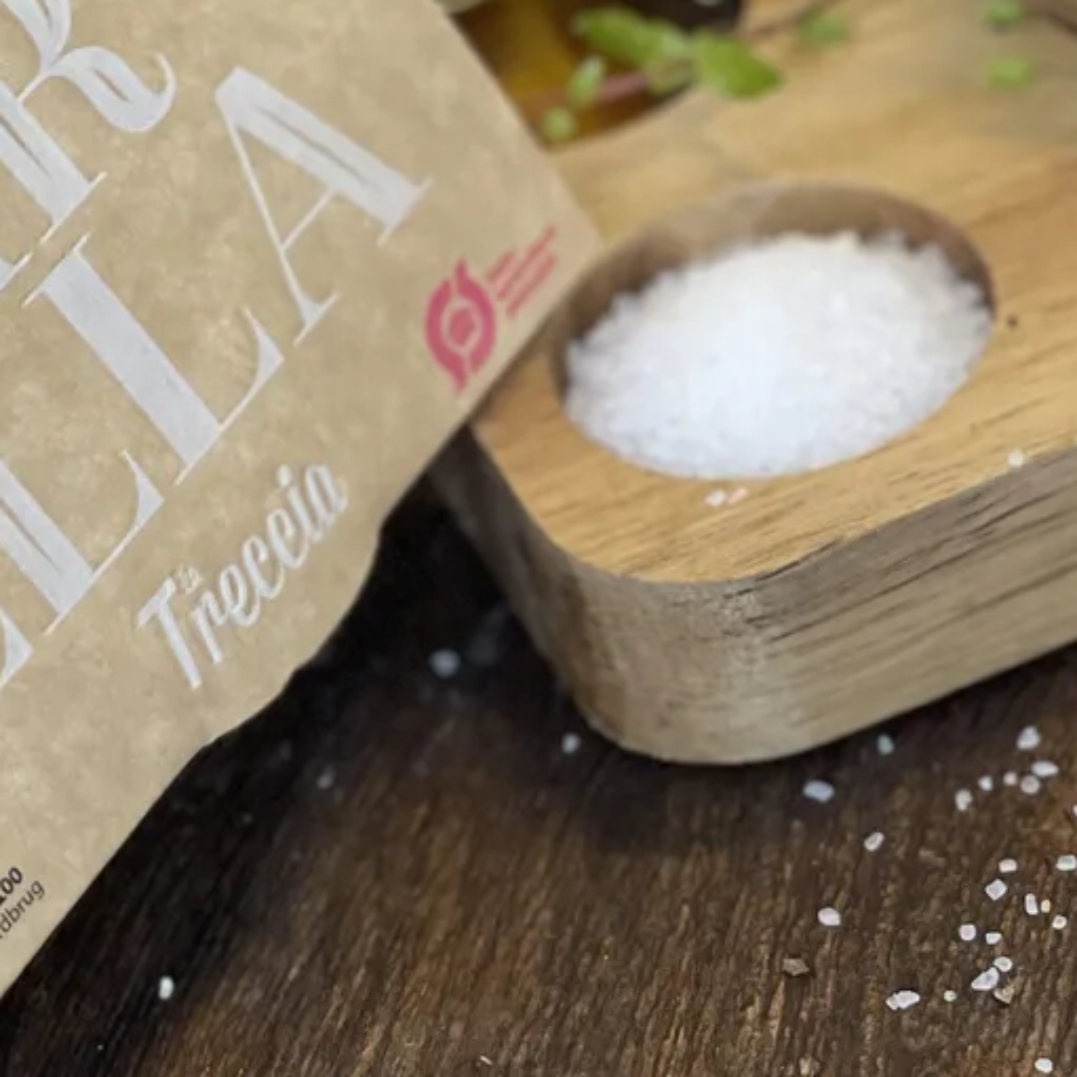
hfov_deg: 12.1
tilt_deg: -36.1
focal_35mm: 144
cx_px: 405
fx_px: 5069
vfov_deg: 12.0
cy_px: 116
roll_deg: +14.6
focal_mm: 6
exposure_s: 1/100
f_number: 2
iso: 160
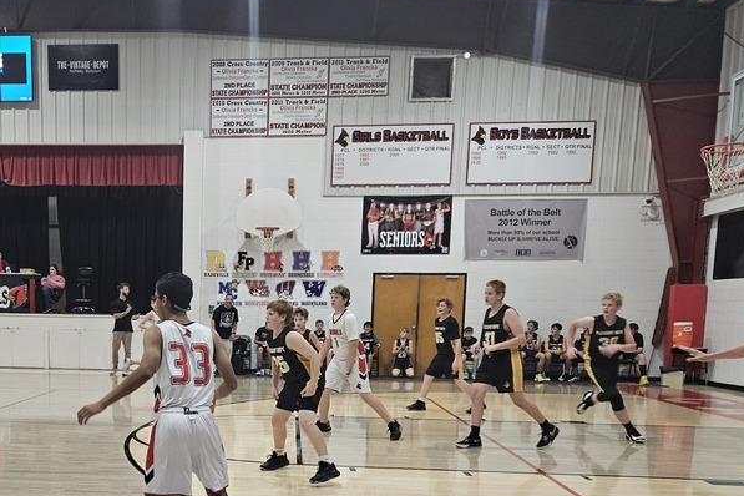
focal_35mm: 41
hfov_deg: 46.0
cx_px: 198
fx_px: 847
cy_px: 426
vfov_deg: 31.4
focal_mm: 5.4
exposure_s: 1/120
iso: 200
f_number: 1.8
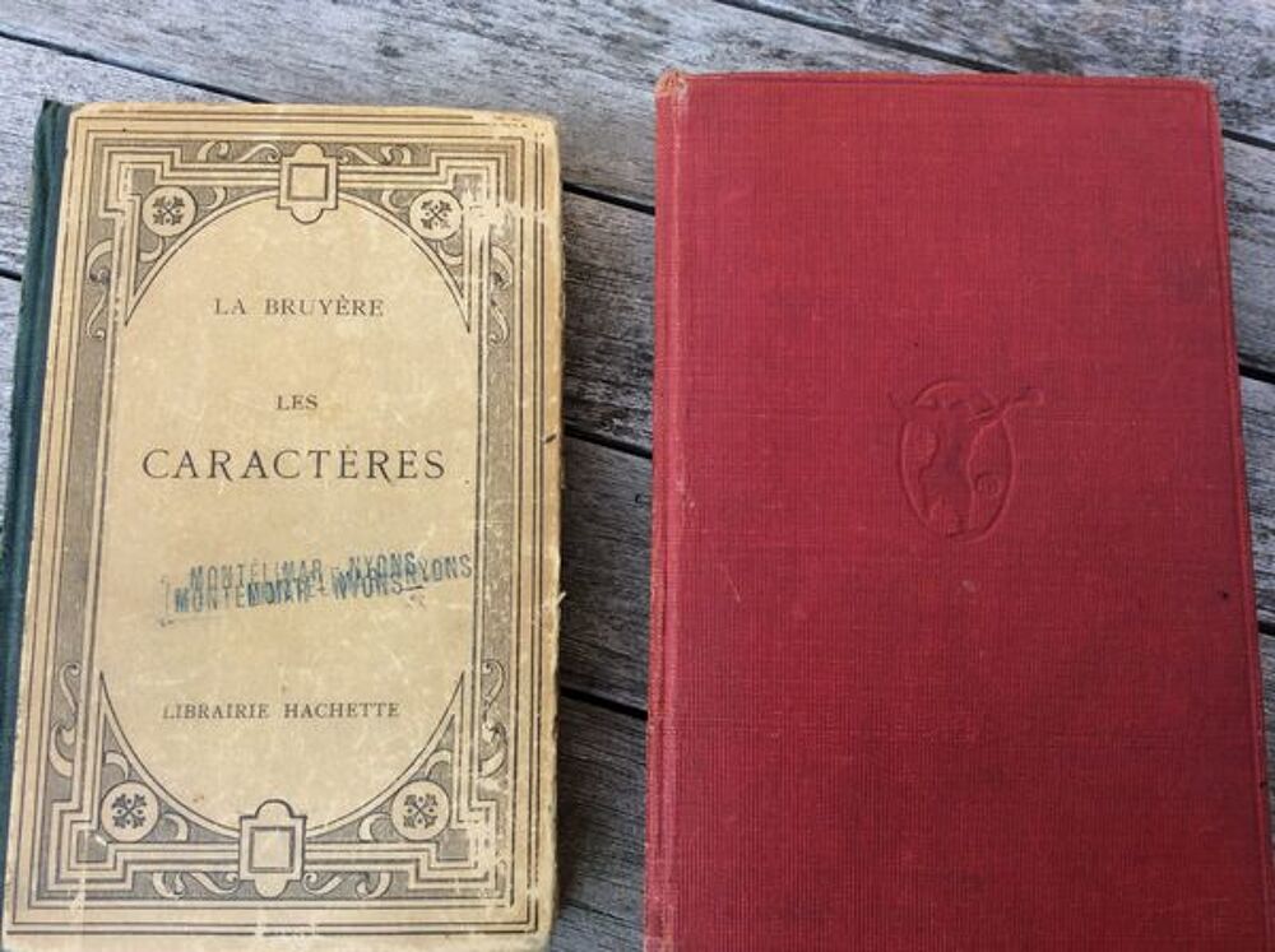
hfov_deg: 56.9
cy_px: 476
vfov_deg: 44.1
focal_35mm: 32
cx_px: 638
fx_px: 1177
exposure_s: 1/520
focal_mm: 3.3
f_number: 2.4
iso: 32
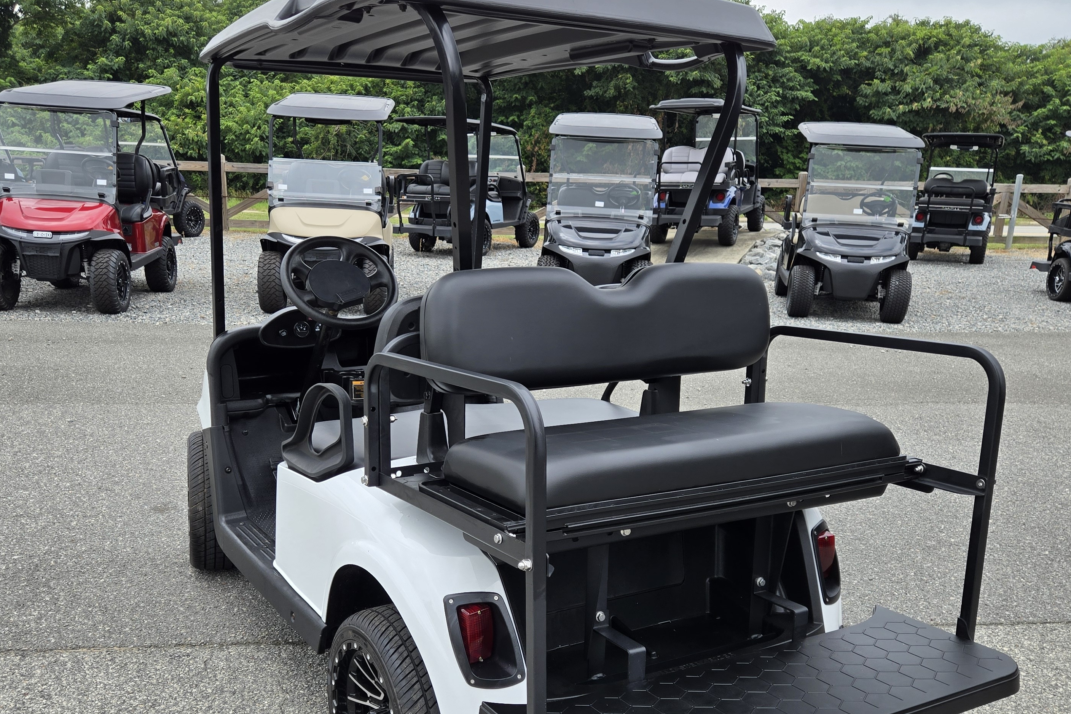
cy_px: 477
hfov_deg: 55.8
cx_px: 501
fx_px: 1011
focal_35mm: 34
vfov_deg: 38.4
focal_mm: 5.4
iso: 25
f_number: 1.8
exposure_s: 1/754
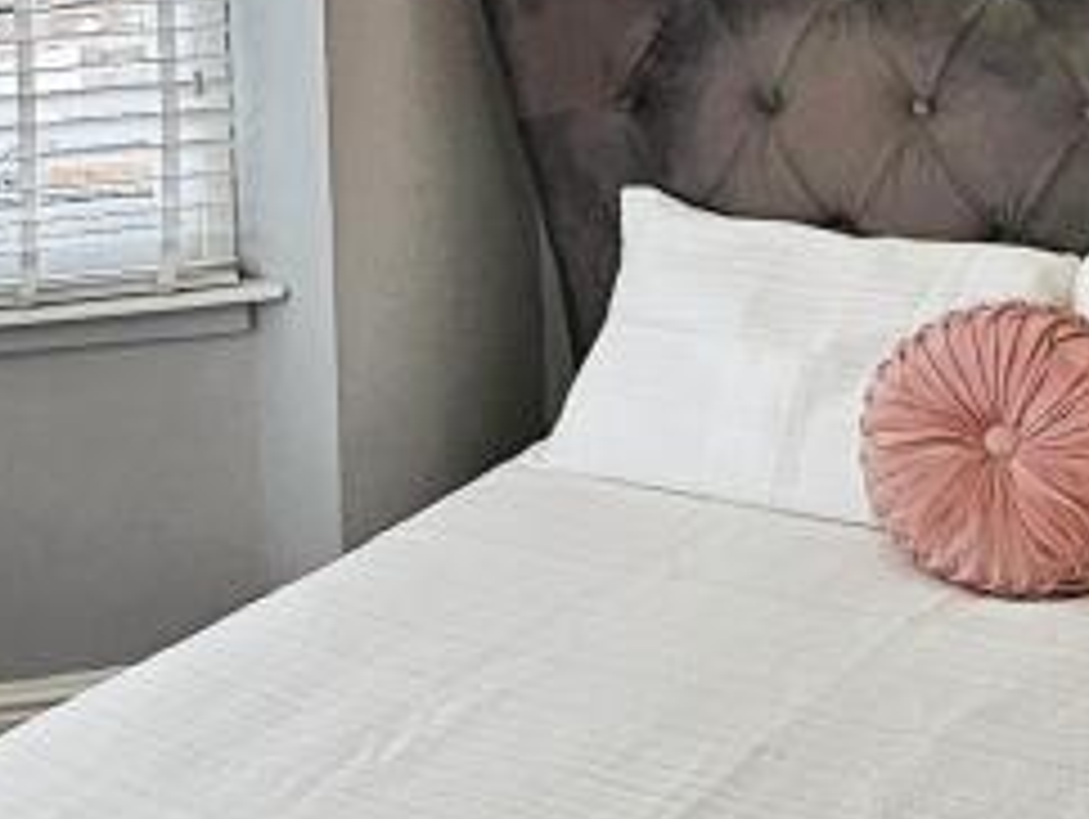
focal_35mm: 55
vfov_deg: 26.5
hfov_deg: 34.9
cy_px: 508
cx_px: 482
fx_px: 1732
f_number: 2.2
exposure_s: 1/100
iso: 50
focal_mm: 1.7
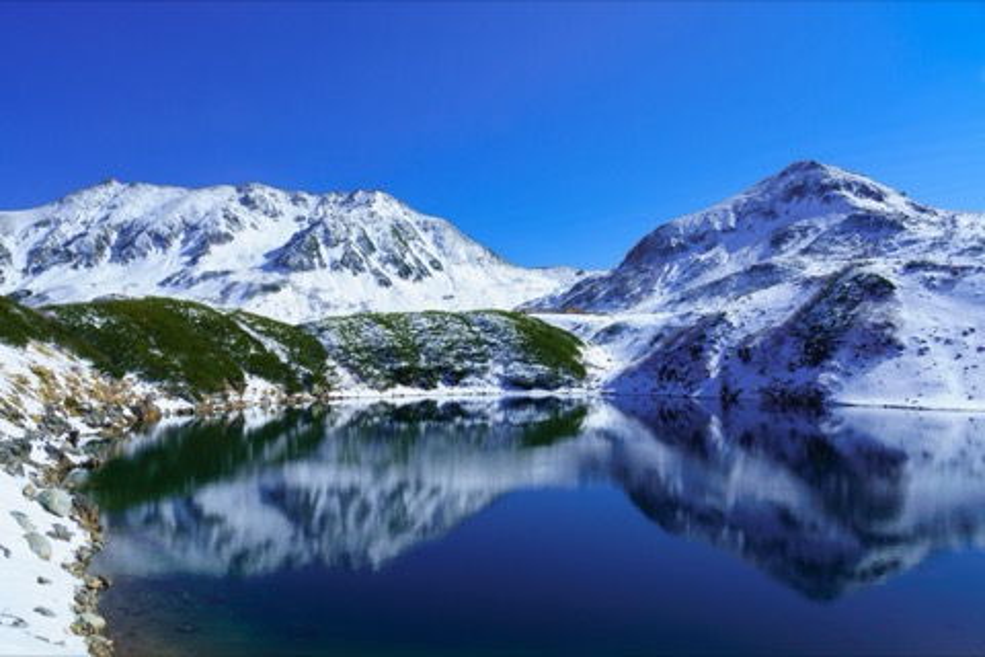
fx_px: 657
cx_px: 492
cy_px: 328
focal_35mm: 24
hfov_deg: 73.7
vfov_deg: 53.1
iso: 100
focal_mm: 24
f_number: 11
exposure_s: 1/200
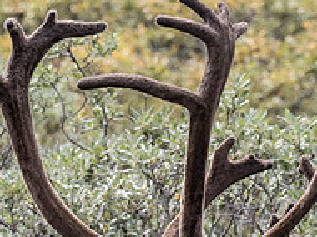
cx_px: 240
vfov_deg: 0.8
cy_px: 271
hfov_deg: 1.1
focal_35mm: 1838
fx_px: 16810
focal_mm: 300
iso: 500
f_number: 5
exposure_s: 1/800
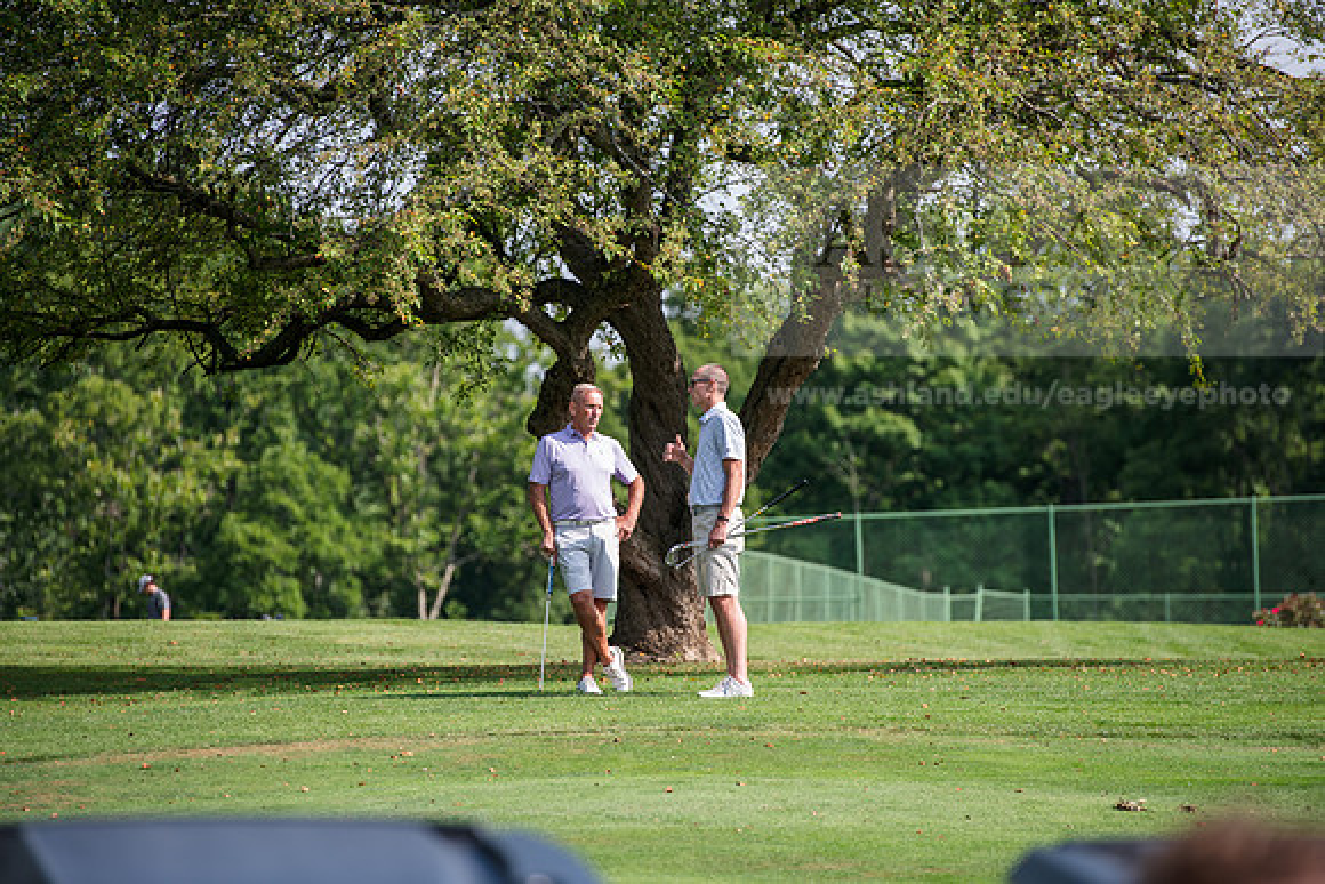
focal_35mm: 200
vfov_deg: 6.9
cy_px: 442
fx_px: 7362
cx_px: 662
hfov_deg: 10.3
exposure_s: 1/400
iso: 80
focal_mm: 200
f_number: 4
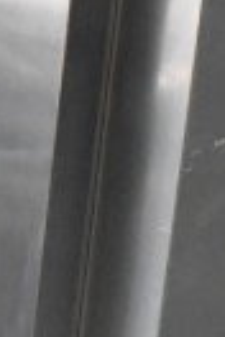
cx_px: -31
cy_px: -272
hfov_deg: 7.3
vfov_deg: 10.4
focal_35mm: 187
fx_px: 1753
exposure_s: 1/400
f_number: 10
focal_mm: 18
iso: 6400
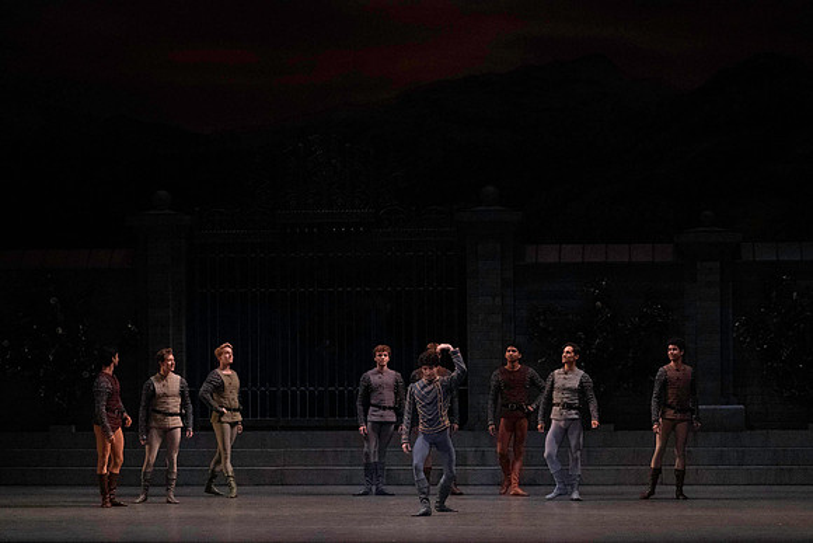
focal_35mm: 102
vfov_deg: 13.4
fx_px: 2304
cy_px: 272
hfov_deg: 20.0
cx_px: 406
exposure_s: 1/400
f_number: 14
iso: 20000
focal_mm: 102
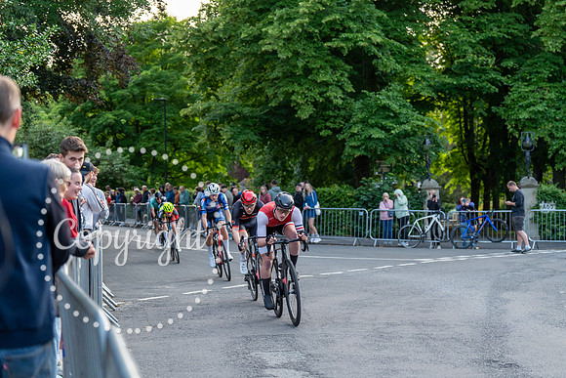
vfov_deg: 19.5
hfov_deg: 28.8
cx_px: 283
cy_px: 189
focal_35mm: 70
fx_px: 1101
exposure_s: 1/800
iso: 1000
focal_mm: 70
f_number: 2.8
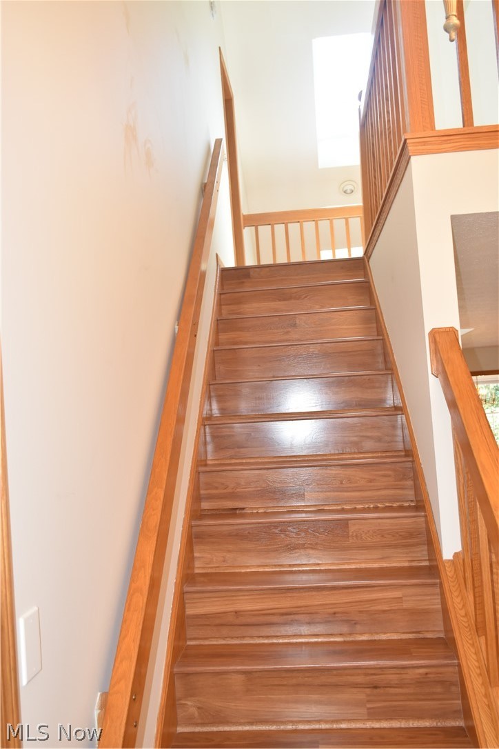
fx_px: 686
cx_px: 250
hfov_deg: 40.0
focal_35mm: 33
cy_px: 374
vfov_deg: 57.2
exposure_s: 1/125
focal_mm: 22
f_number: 5.6
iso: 800
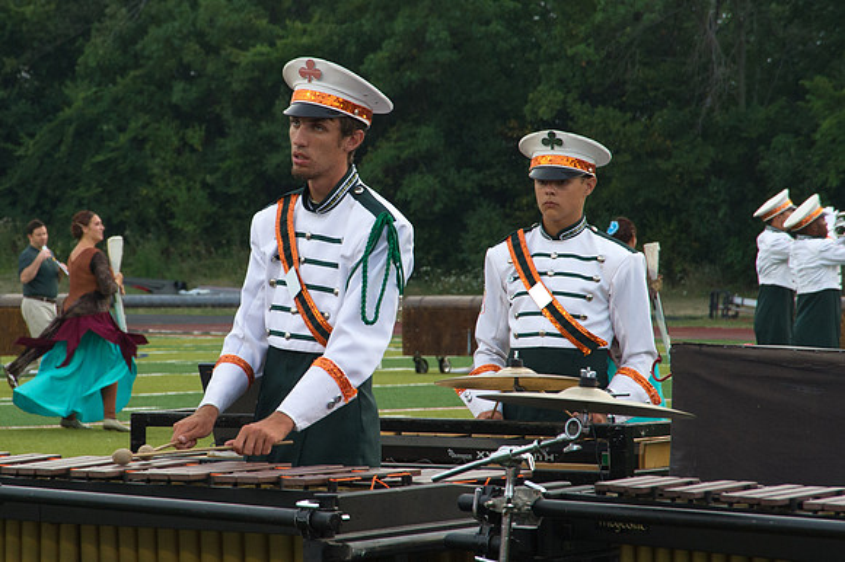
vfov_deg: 7.1
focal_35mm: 193
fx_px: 4532
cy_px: 249
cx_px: 319
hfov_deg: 10.6
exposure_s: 1/320
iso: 2500
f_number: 9
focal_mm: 120
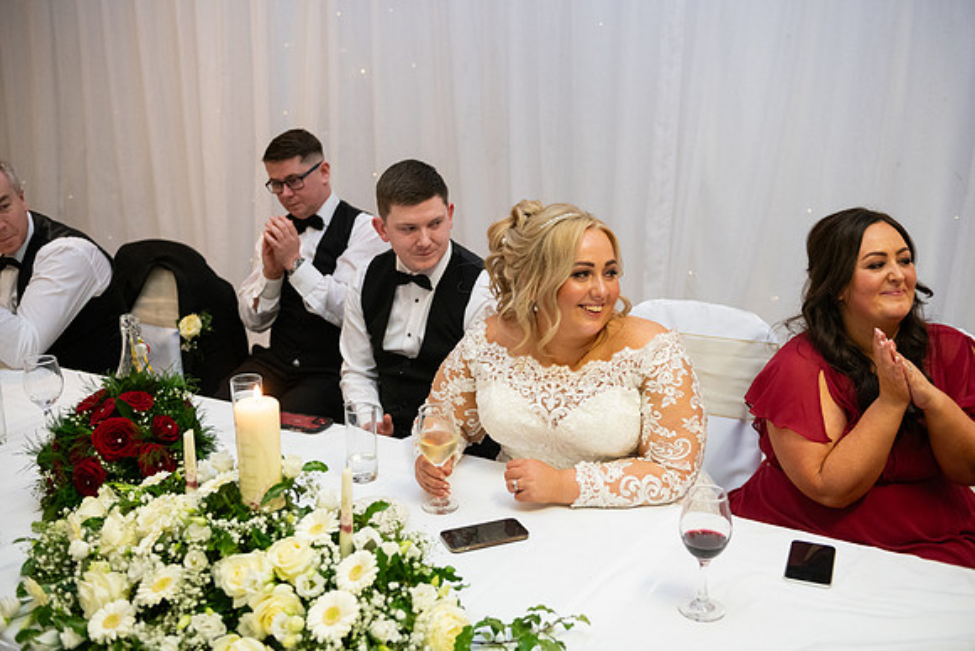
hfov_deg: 50.7
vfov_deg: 35.1
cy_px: 326
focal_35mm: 38
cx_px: 488
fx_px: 1029
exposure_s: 1/160
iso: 1250
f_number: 3.5
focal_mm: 38
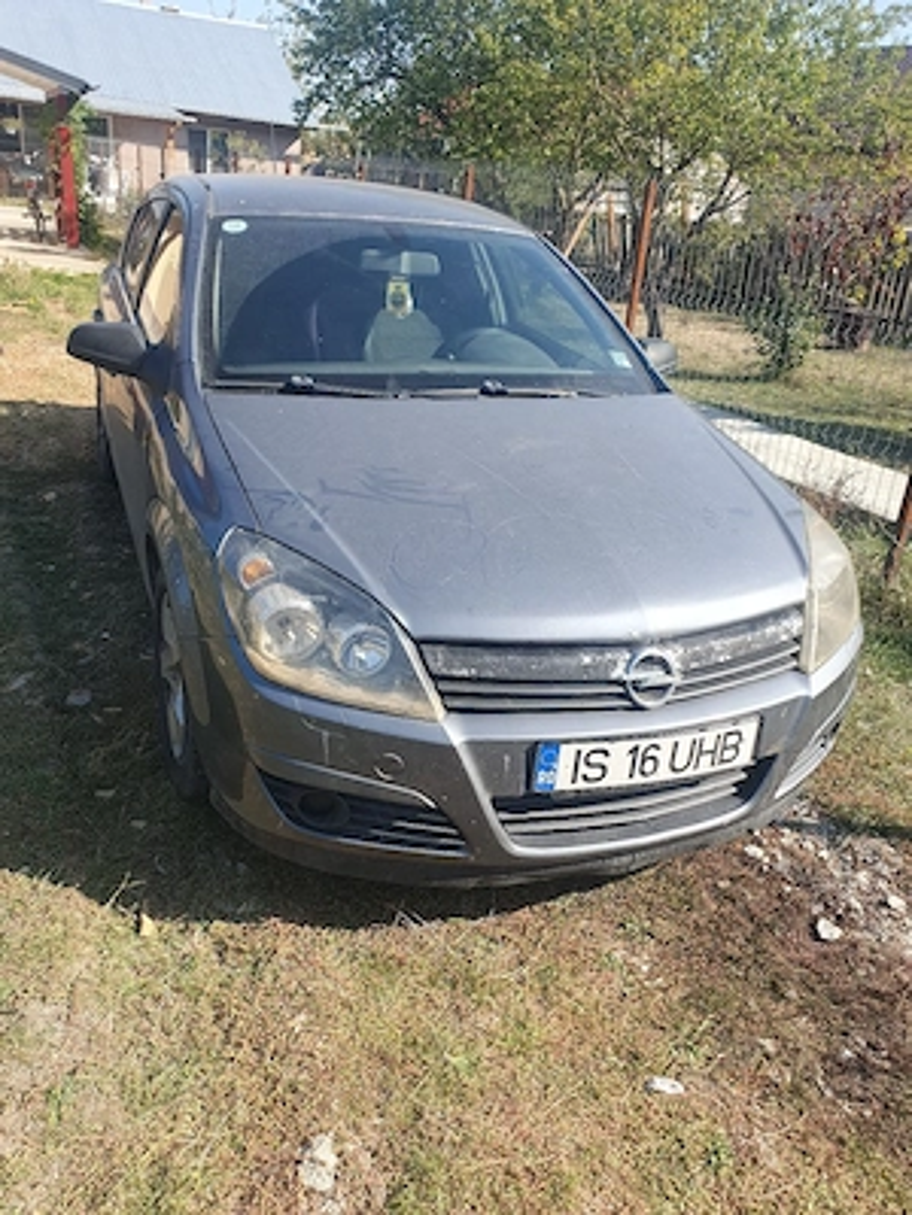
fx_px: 913
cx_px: 456
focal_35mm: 26
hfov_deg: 53.1
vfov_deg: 67.3
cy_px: 608
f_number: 2.4
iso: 50
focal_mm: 4.32
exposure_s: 1/714
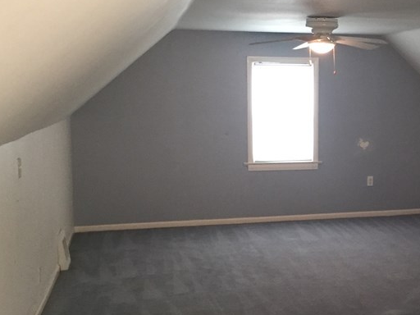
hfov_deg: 32.2
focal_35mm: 58
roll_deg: -0.1
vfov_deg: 25.2
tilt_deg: -6.3
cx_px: 347
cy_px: 161
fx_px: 704
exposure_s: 1/30
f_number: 2.2
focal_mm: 4.15
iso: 200
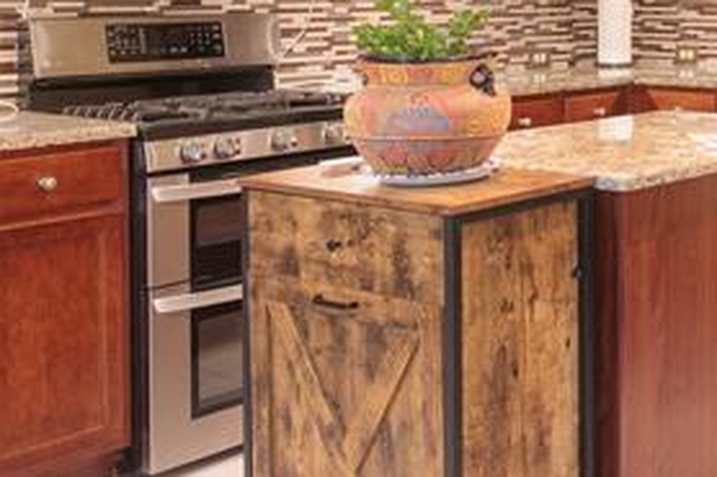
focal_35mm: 59
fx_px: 1174
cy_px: 6
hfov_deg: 30.5
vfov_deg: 22.2
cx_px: 779
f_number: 7.1
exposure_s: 1.3
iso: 100
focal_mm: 16
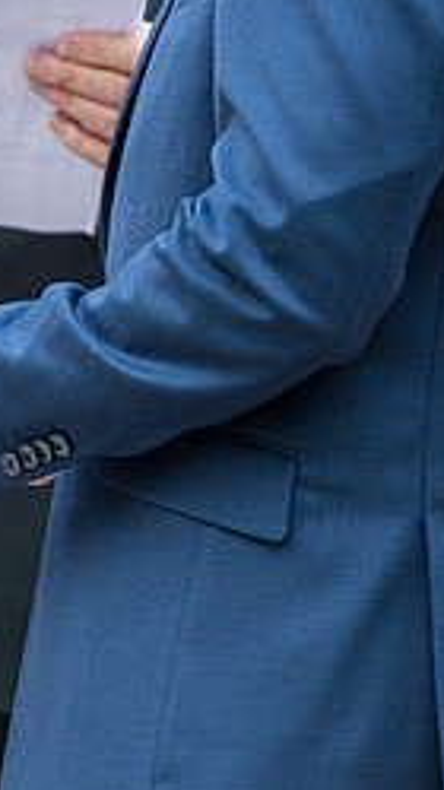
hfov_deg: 2.5
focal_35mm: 488
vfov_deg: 4.4
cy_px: 227
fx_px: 10217
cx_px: -219
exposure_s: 1/200
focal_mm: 200
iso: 400
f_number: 5
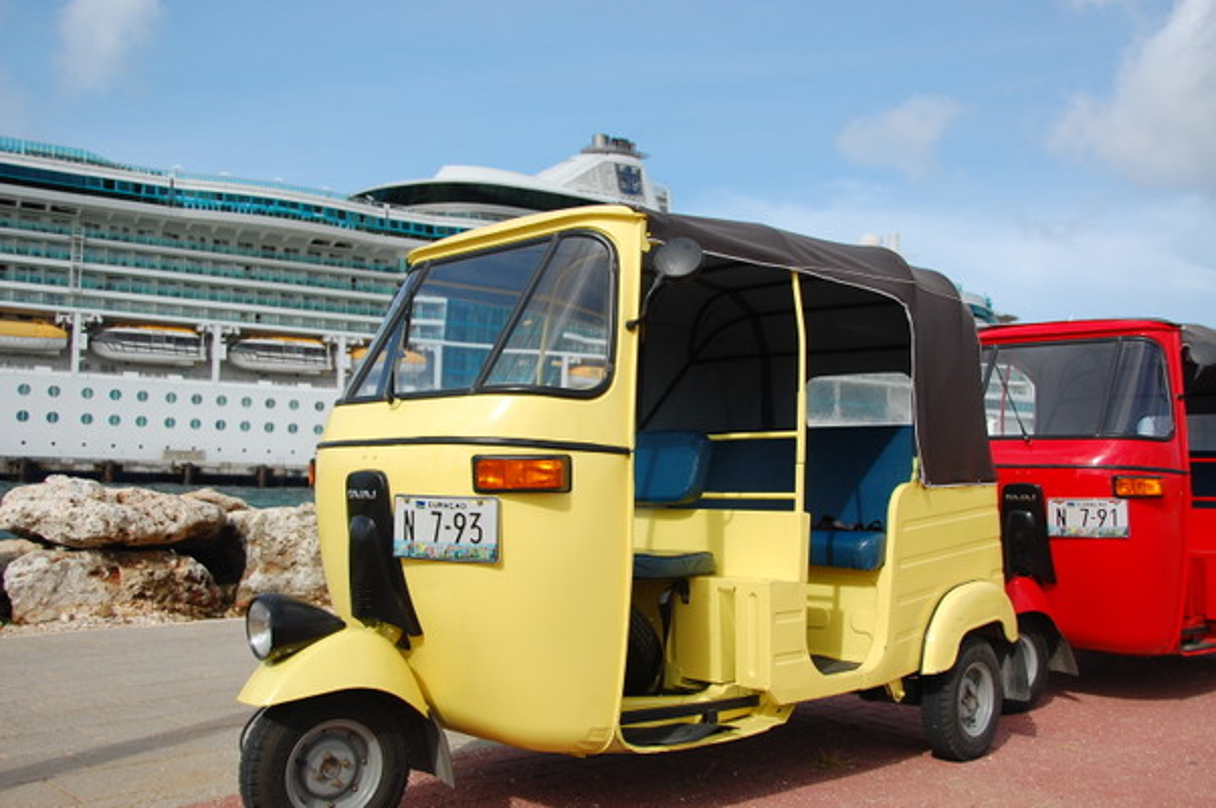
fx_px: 1113
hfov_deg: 57.3
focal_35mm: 33
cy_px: 404
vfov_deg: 39.9
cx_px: 608
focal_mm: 22
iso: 200
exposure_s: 1/1600
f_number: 3.8
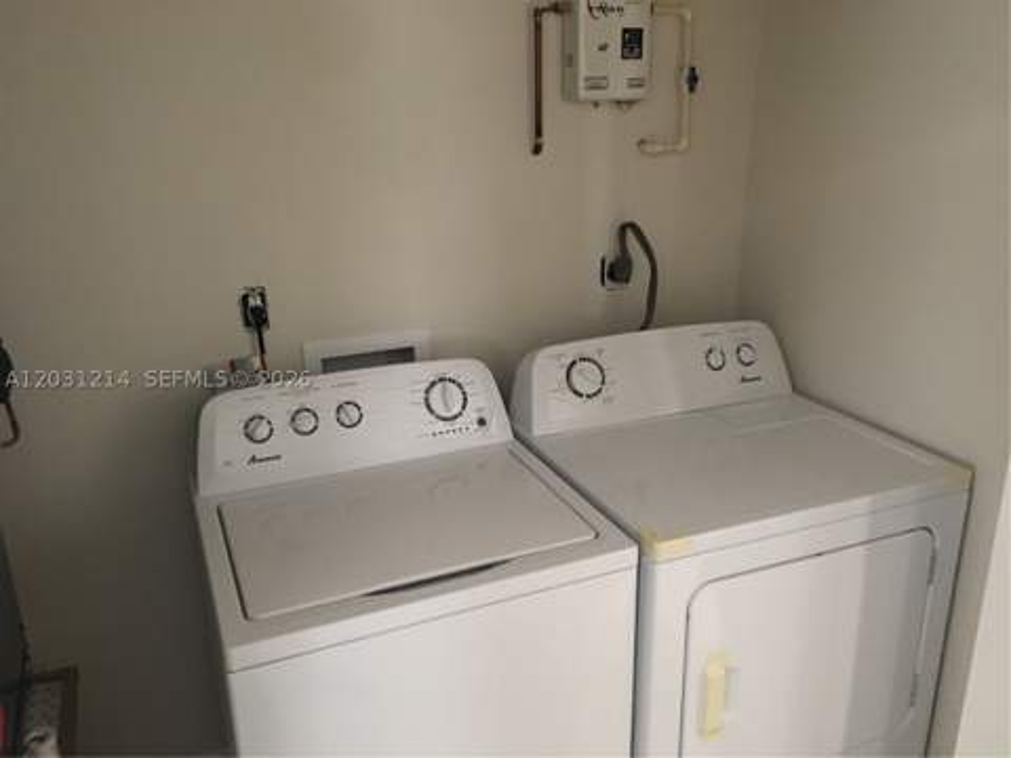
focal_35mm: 29
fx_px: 847
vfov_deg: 48.2
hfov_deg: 61.7
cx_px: 506
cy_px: 379
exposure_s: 1/4
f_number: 2.2
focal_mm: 4.15
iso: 100
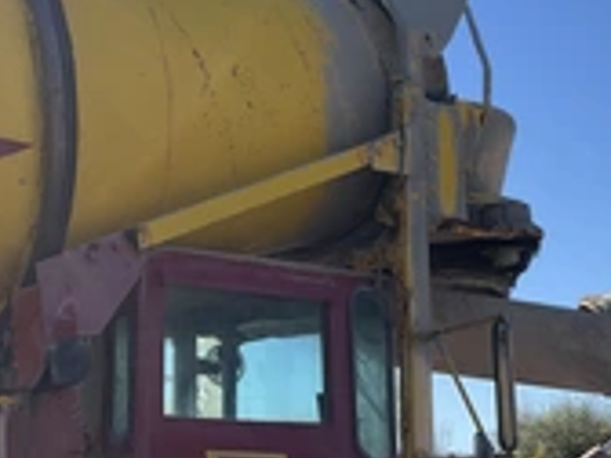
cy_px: 164
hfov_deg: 28.0
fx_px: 1218
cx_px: 222
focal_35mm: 69
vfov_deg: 21.3
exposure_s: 1/1675
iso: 25
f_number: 1.8
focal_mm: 3
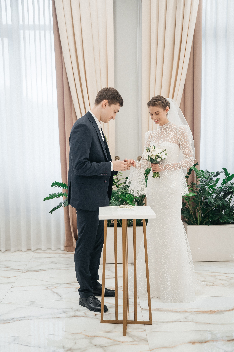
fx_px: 370
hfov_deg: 35.1
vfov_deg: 50.7
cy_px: 176
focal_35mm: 38
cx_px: 117
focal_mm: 38
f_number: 2.8
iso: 400
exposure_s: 1/160
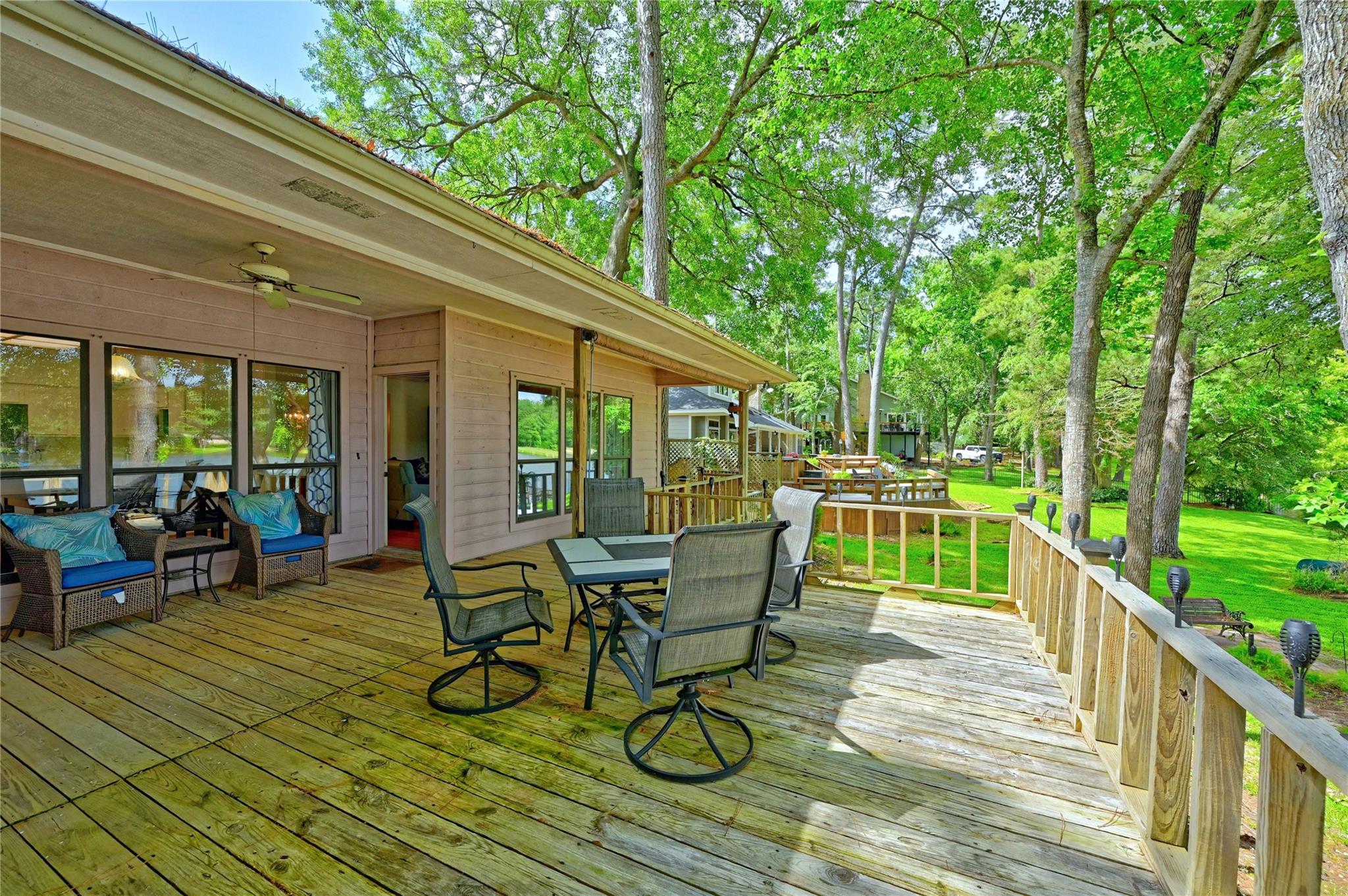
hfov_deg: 104.3
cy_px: 448
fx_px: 524
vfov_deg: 81.1
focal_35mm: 14
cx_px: 674
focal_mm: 14
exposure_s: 1/160
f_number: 8
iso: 400
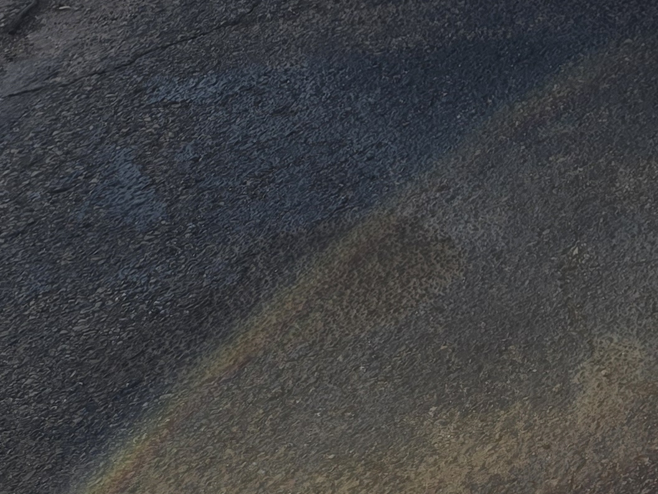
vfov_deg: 15.9
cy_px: -198
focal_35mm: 87
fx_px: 1654
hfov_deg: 18.3
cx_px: 1145
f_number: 1.7
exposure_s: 1/614
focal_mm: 6.3
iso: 12
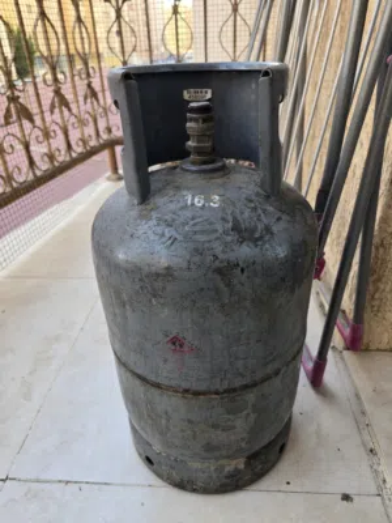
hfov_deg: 58.9
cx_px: 196
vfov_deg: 73.9
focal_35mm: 23
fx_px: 347
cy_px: 262
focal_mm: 6.3
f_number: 1.7
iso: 64
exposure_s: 1/180
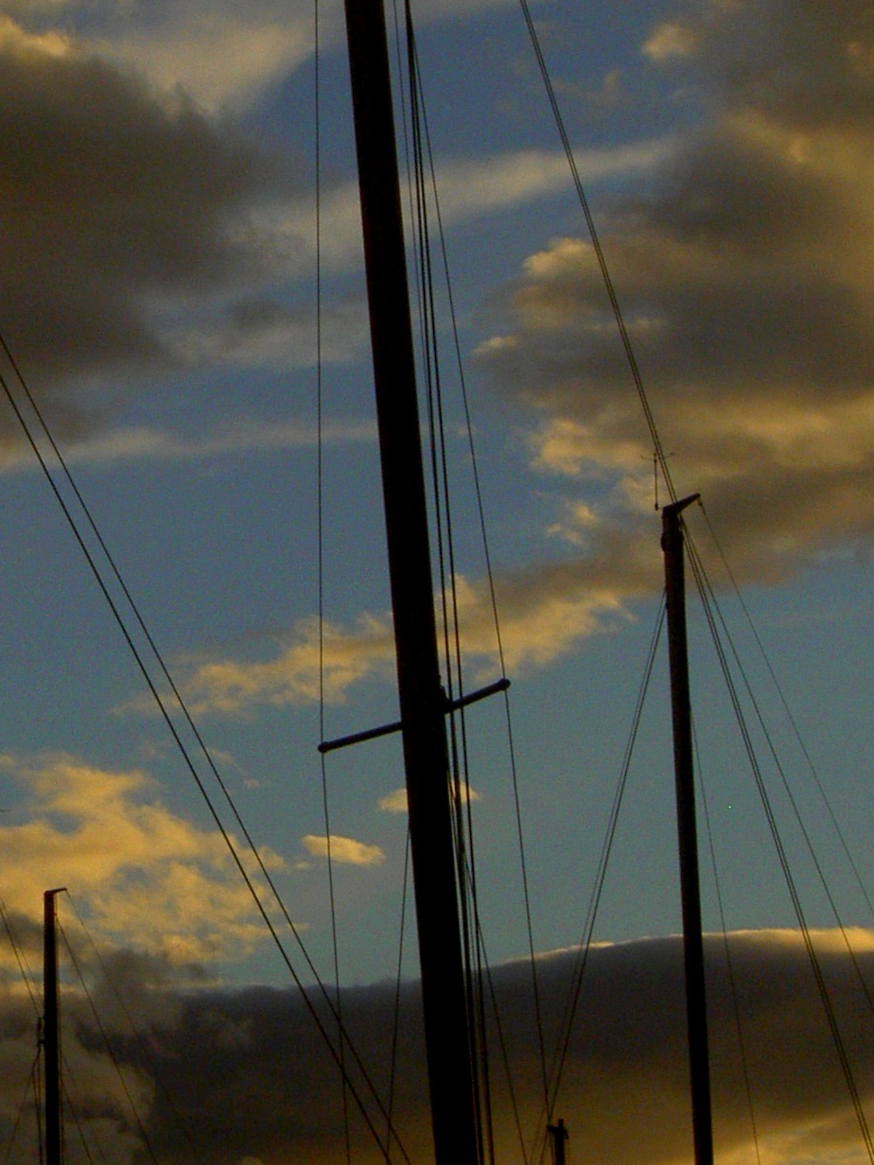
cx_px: -50
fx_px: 6464
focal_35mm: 192
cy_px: 336
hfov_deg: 7.7
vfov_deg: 10.3
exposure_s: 1/1000
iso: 100
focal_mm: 17.4
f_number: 6.8
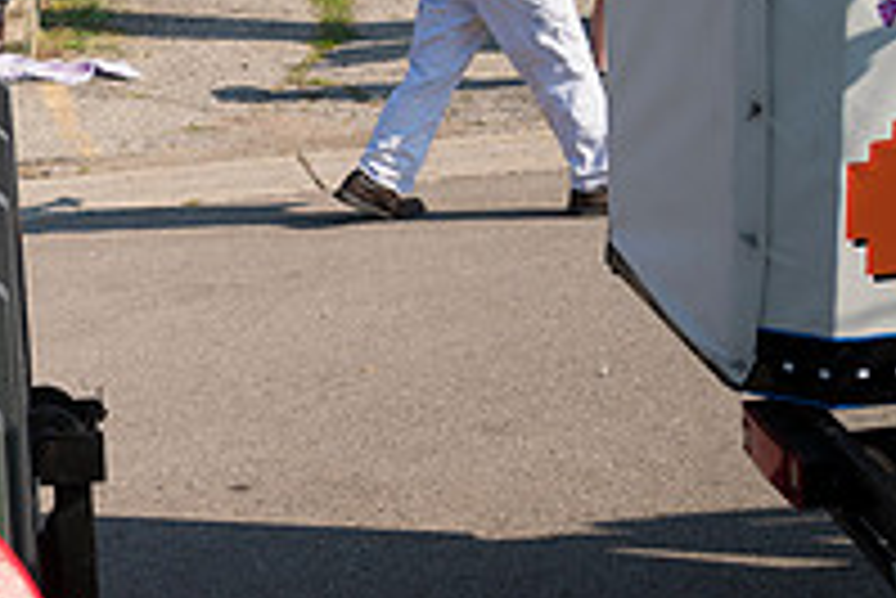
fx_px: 1743
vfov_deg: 19.5
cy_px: 236
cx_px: -369
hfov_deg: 24.0
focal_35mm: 70
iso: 320
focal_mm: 24
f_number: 6.3
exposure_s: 1/800
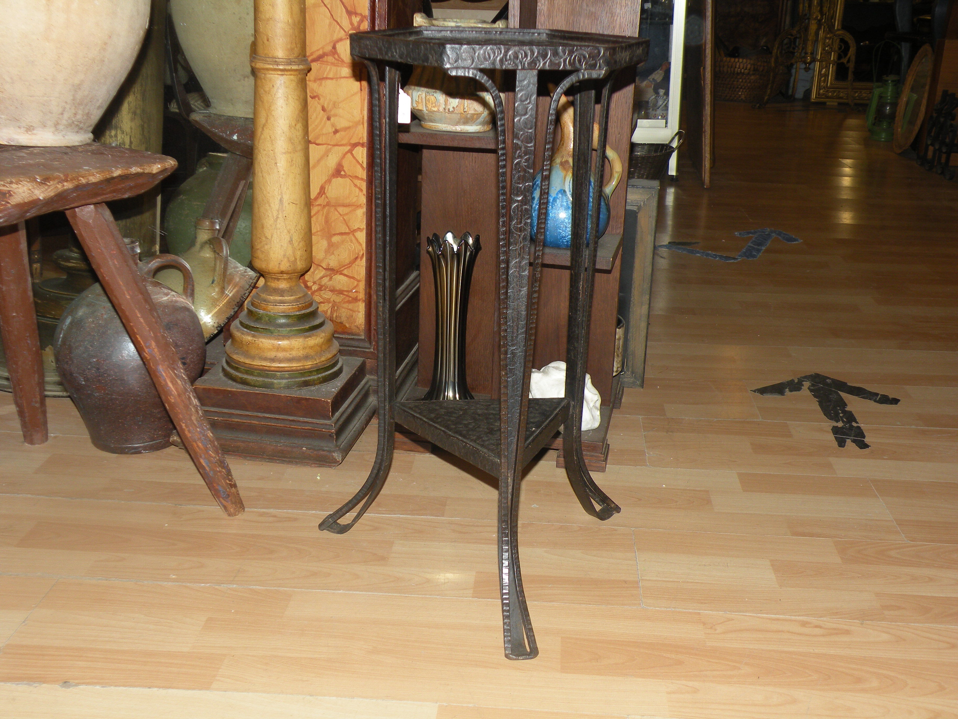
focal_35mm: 42
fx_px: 1162
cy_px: 360
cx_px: 479
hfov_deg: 44.8
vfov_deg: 34.3
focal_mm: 7.4
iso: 64
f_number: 3.2
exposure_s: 1/60
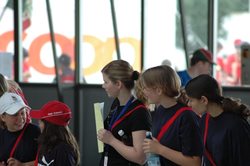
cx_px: 125
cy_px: 83
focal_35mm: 315
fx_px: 2186
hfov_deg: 6.5
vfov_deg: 4.4
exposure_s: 1/250
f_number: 5
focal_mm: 210
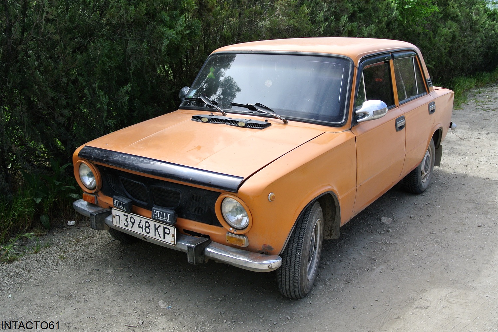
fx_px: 443
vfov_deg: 41.2
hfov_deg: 58.7
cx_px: 249
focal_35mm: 32
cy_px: 166
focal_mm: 12.2
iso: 100
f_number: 4.5
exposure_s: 1/400
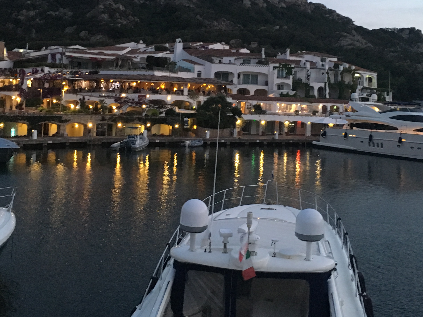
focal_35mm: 48
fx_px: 587
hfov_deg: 39.7
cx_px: 217
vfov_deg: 29.9
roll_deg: -2.5
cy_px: 92
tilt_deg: +2.3
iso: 250
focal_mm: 4.15
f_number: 2.2
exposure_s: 1/17
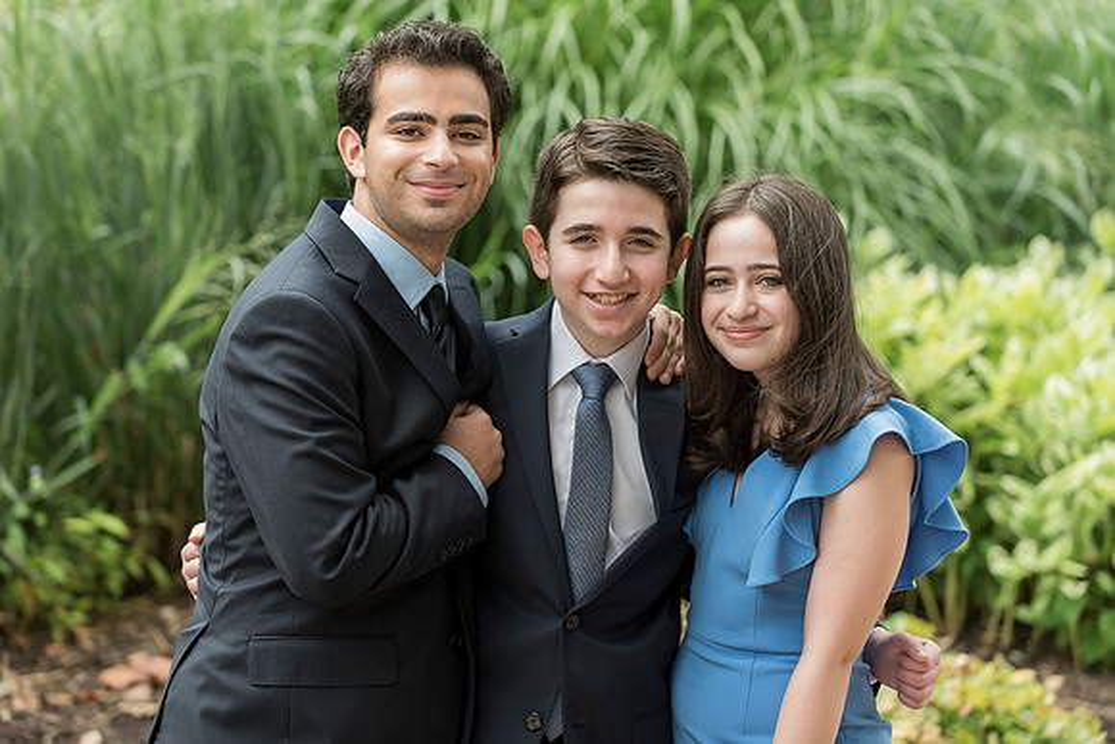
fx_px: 3717
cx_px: 558
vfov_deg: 11.4
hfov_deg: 17.1
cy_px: 372
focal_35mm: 120
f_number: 3.5
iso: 400
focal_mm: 120
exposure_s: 1/320
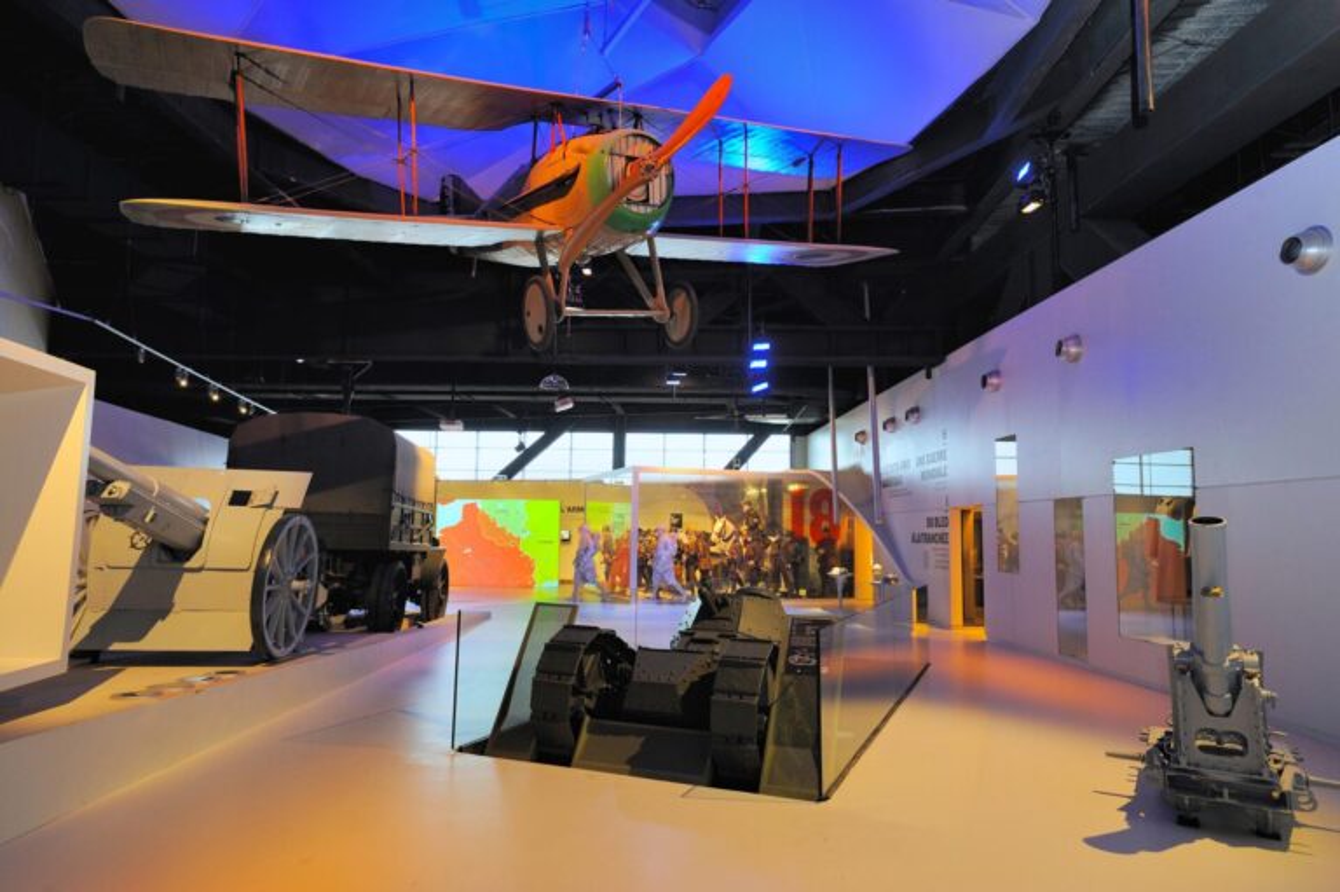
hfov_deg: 78.6
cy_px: 446
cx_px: 670
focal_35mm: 22
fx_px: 818
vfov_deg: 57.2
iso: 800
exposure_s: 1/20
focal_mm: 22
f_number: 5
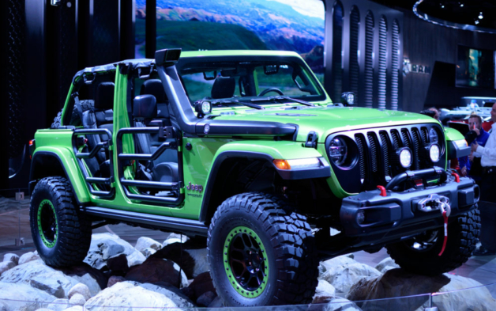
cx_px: 250
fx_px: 737
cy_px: 166
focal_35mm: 55
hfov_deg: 37.2
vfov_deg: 23.8
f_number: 1.8
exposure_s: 1/160
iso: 200
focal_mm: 35
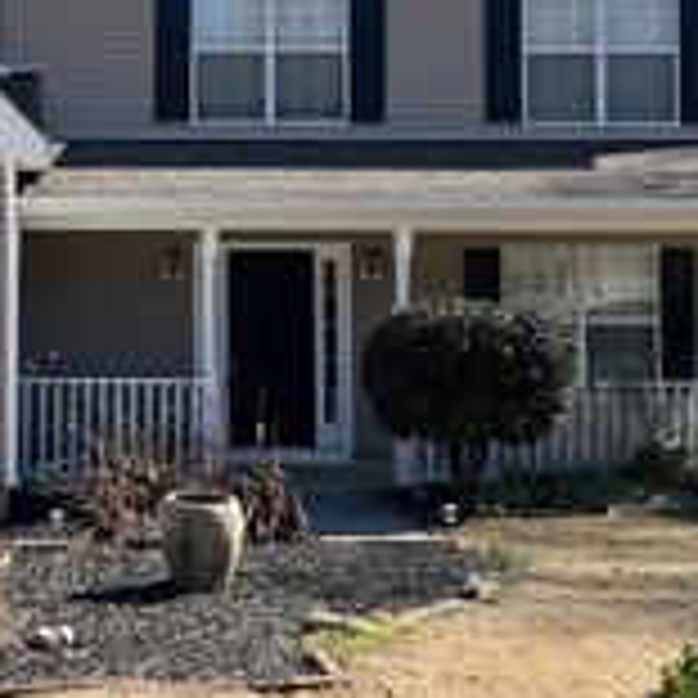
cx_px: 41
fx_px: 1688
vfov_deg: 23.2
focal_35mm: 74
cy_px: 223
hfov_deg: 22.7
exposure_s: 1/2762
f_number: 1.5
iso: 50
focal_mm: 5.7
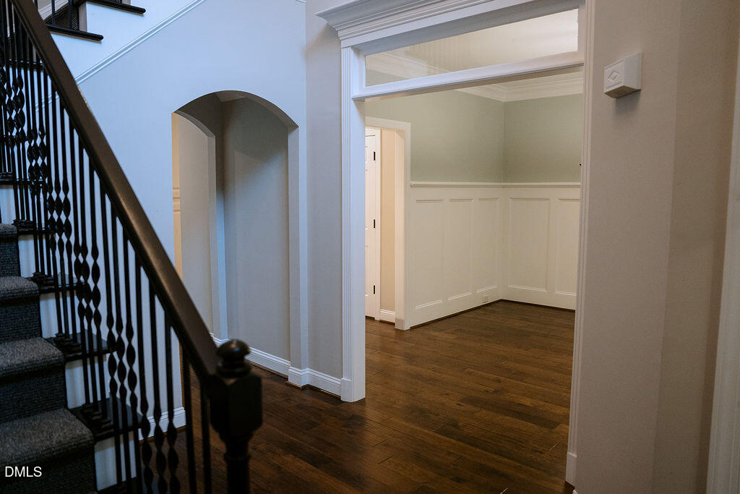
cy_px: 247
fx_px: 516
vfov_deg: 51.2
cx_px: 370
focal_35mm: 25
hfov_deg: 71.3
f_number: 2.8
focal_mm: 24
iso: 2500
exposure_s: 1/200
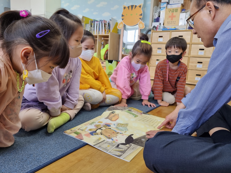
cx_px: 116
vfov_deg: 53.1
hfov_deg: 67.3
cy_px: 86
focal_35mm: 26
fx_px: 174
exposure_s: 1/120
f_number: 1.8
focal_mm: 5.4
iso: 200
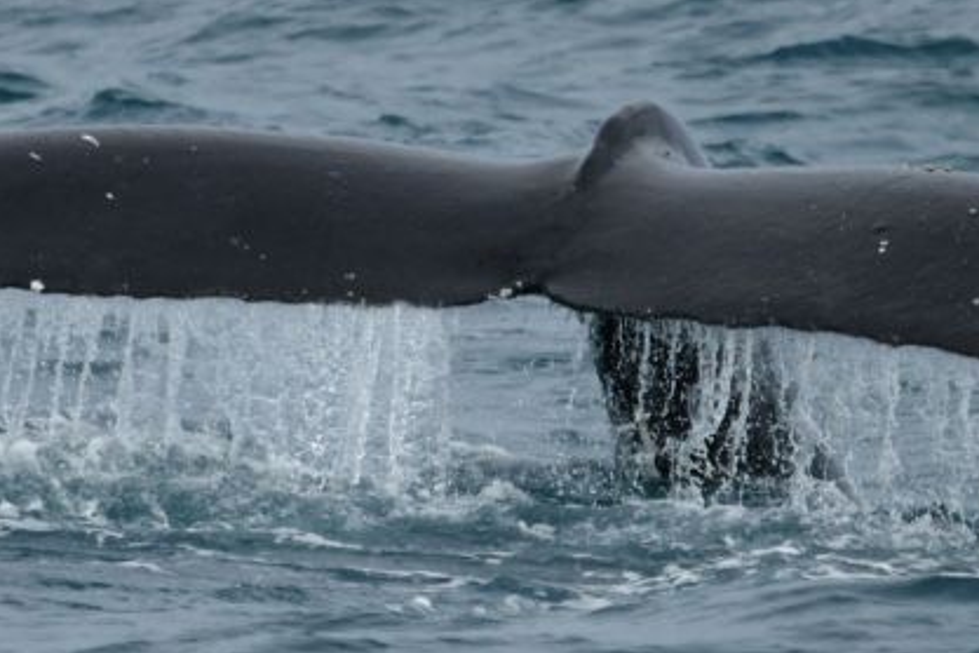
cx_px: 479
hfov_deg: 1.8
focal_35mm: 1151
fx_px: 31298
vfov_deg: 1.2
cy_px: 236
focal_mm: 600
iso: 1000
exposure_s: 1/8000
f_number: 6.3
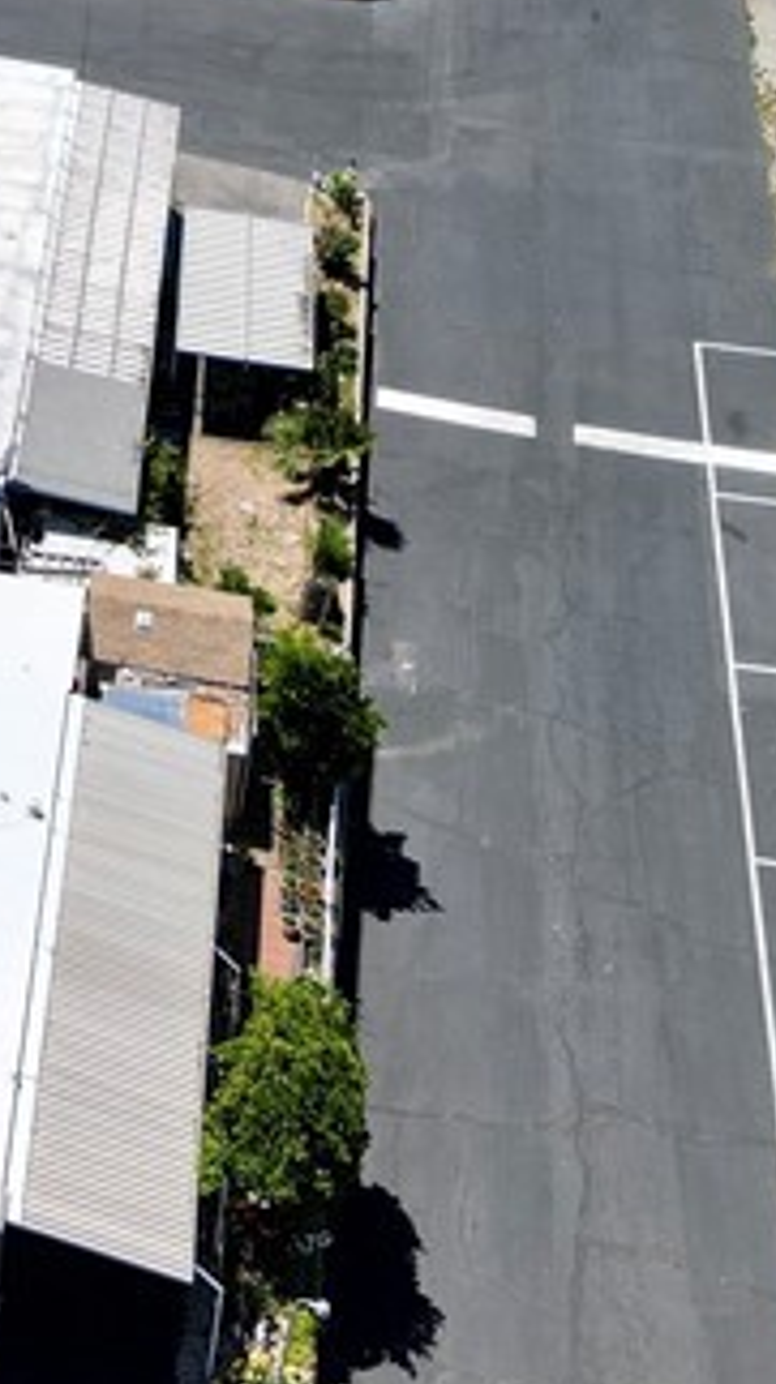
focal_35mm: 83
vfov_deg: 24.3
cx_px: -549
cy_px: -34
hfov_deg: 13.3
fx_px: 3045
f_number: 1.7
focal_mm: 6.72
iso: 110
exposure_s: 1/60
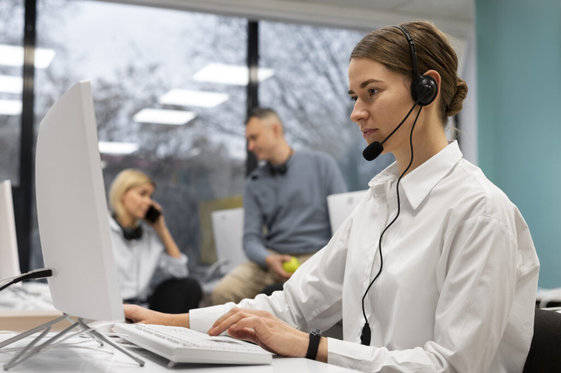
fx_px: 779
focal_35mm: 50
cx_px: 280
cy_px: 186
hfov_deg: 39.6
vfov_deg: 26.9
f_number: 3.2
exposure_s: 1/250
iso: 800
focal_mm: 50
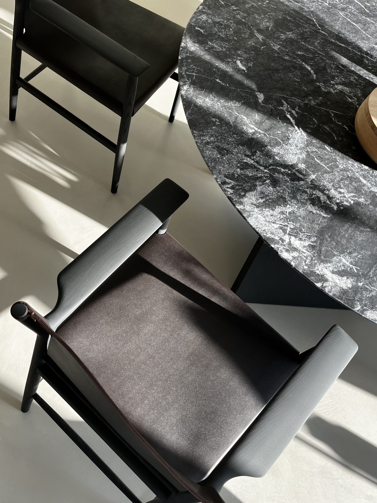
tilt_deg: -57.7
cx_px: 188
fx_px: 421
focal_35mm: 29
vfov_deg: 61.7
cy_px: 257
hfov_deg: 48.2
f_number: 1.6
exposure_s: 1/143
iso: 40
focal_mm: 5.1
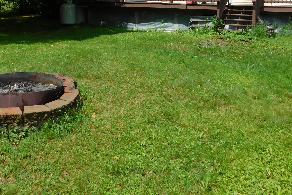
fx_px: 324
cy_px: 15
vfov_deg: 31.6
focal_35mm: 40
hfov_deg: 48.4
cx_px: 137
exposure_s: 1/1250
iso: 125
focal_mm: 4
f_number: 3
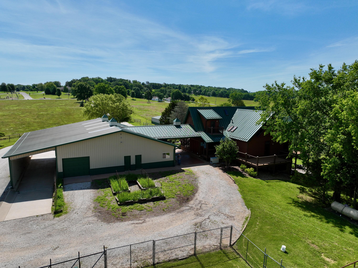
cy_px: 134
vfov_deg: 56.8
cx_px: 179
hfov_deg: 71.6
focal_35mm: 24
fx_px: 248
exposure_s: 1/3200
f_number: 2.8
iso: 130
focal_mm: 12.29
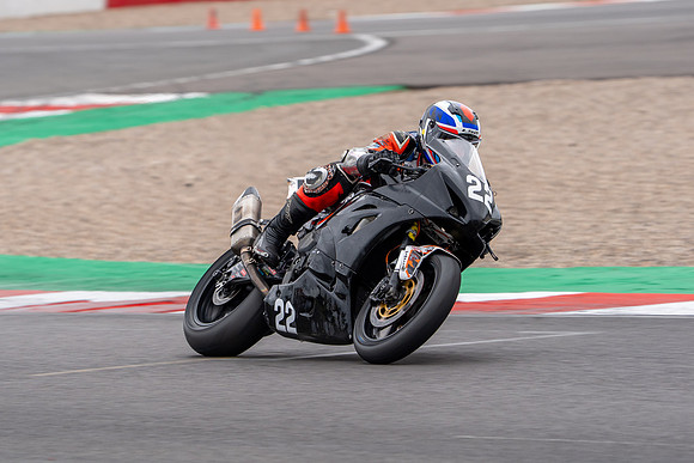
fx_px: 6930
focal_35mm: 359
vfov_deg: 3.8
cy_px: 232
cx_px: 262
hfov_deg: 5.7
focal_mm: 288
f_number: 6.3
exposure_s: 1/400
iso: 400
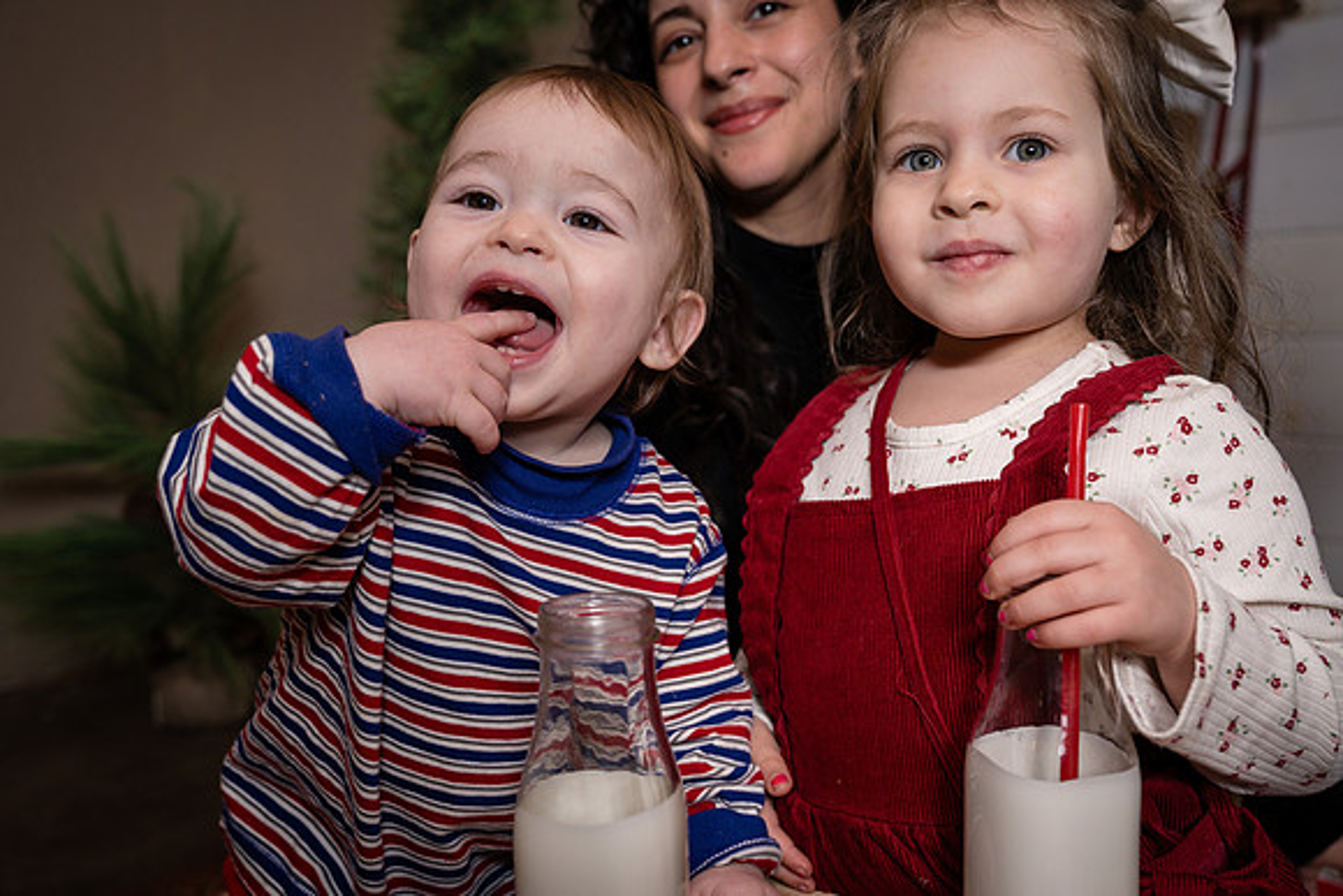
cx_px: 672
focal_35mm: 33
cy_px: 448
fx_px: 1231
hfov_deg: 57.2
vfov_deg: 40.0
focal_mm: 33
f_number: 4
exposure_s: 1/250
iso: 250
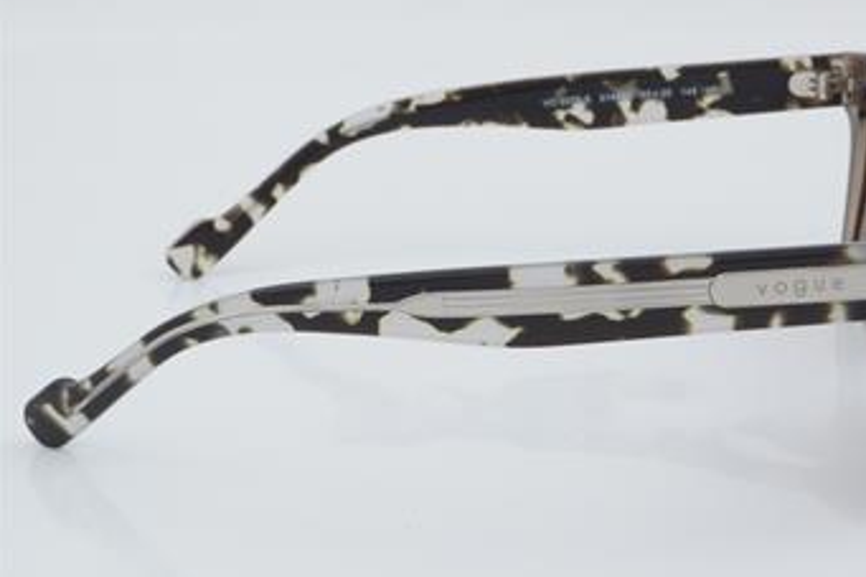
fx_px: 2116
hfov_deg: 23.1
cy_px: 297
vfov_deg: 15.5
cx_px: 503
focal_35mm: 88
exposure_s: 1/4
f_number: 32
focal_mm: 50
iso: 100
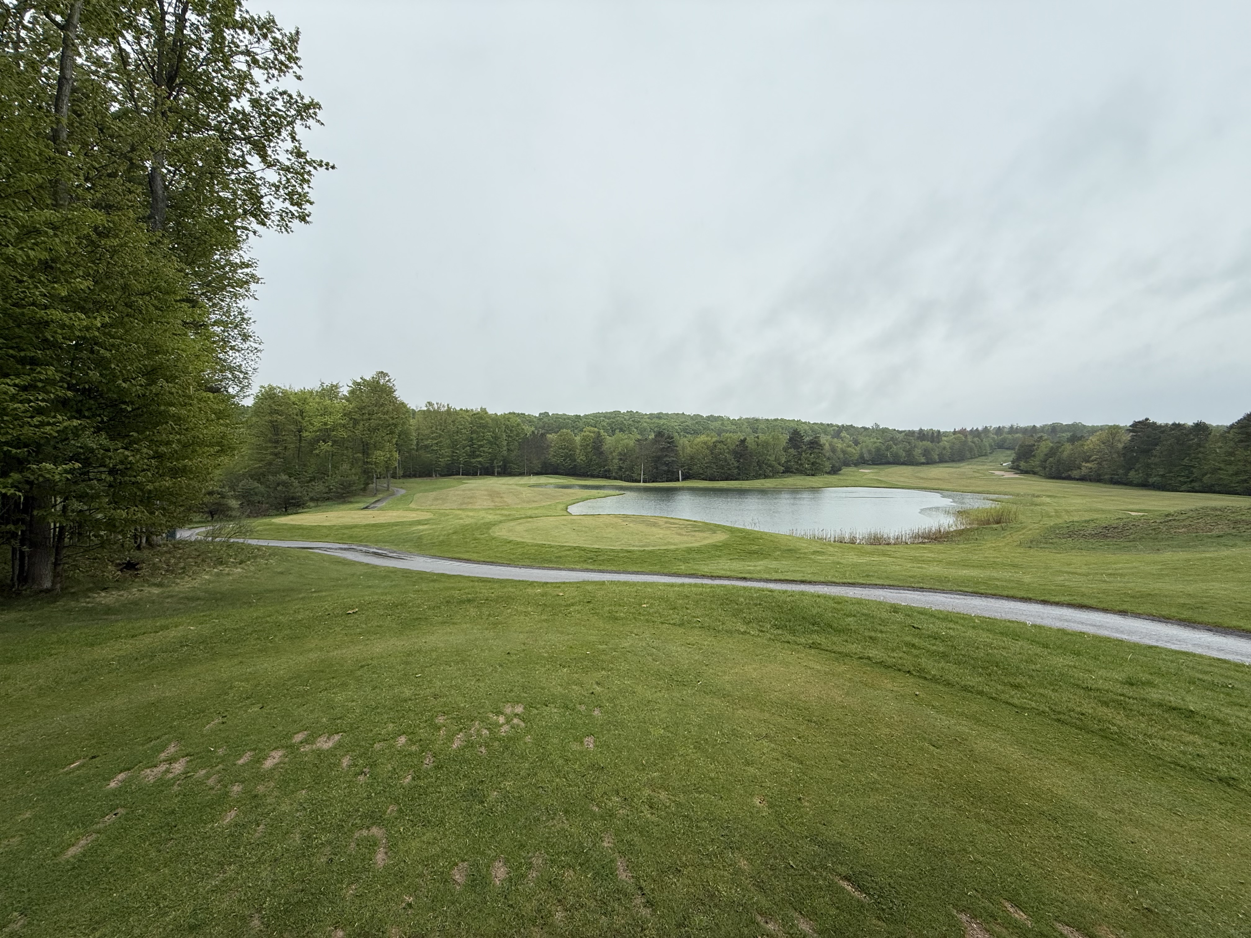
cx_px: 626
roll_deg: -0.2
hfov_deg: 102.1
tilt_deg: -0.5
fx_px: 506
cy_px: 469
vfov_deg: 85.7
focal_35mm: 14
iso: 50
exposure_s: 1/770
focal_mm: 2.22
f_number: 2.2
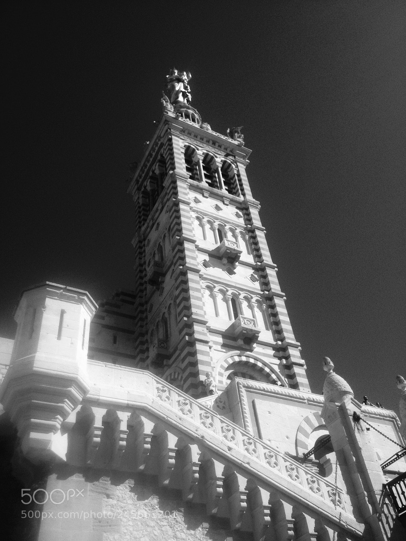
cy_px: 270
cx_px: 203
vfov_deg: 52.6
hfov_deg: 40.7
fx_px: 547
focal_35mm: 35
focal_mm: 4.28
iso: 50
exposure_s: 1/2123
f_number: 2.4
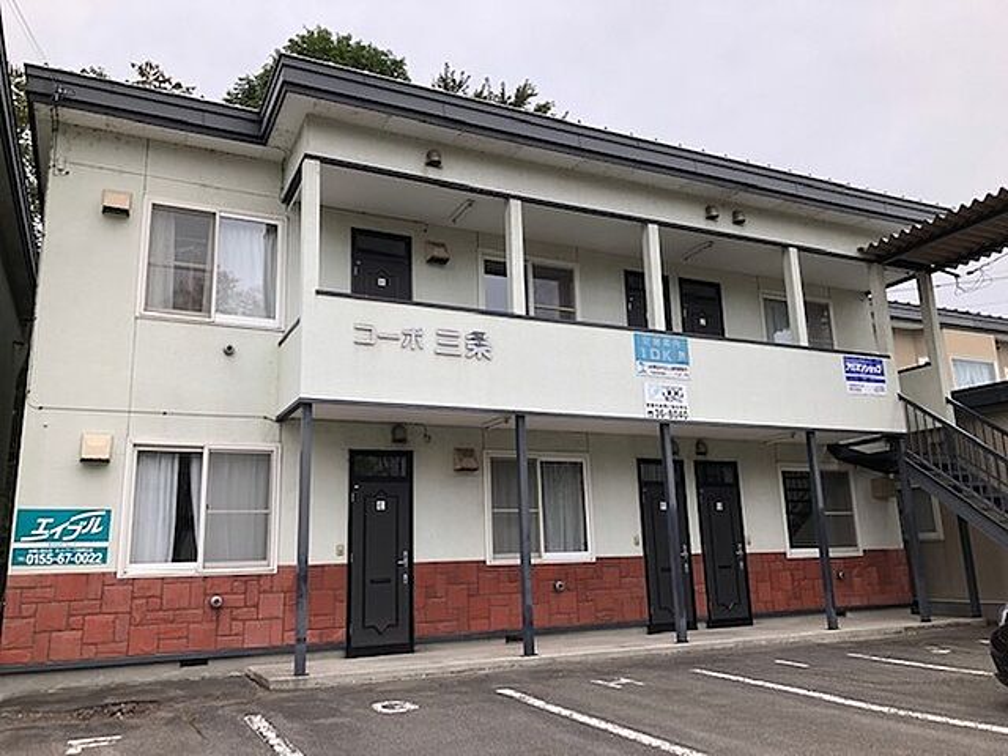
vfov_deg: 49.7
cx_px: 504
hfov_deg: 63.4
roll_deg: +1.0
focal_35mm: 28
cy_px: 378
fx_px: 815
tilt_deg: +11.4
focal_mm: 3.99
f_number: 1.8
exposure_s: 1/250
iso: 20
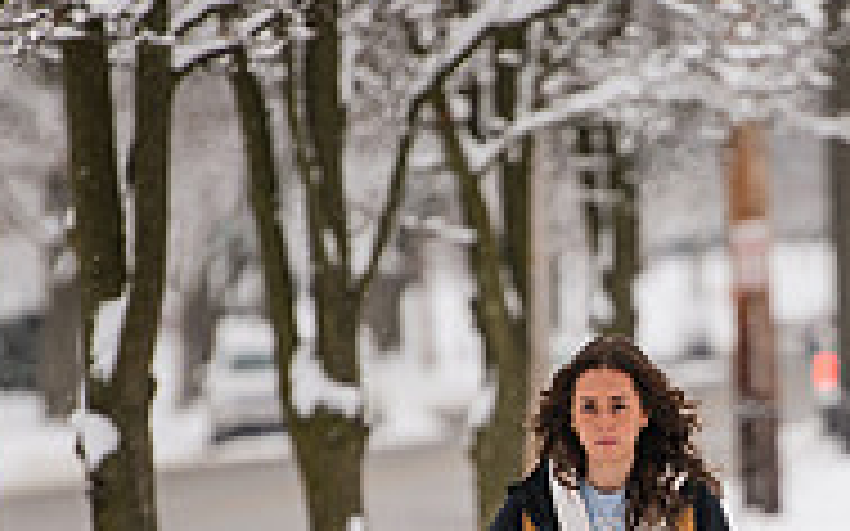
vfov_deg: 2.1
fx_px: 14497
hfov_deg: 3.4
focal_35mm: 626
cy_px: 587
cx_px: 774
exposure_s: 1/640
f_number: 3.2
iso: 100
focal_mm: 200
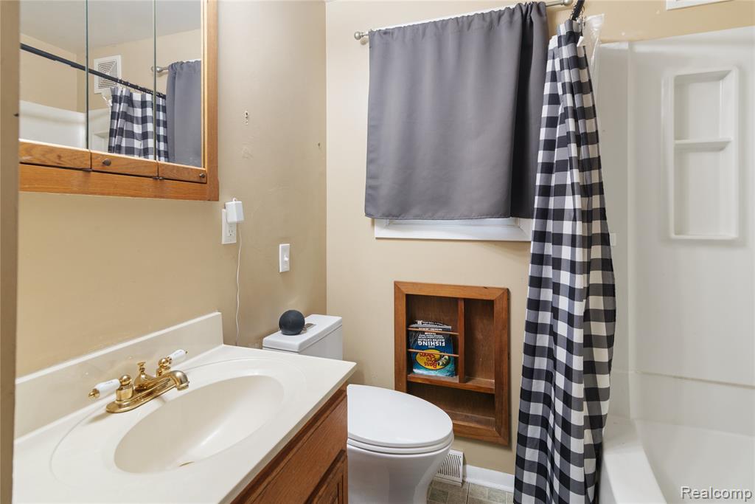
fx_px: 357
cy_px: 252
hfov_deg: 93.3
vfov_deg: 70.5
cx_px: 378
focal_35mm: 17
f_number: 9
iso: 400
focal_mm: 17
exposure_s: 1/13
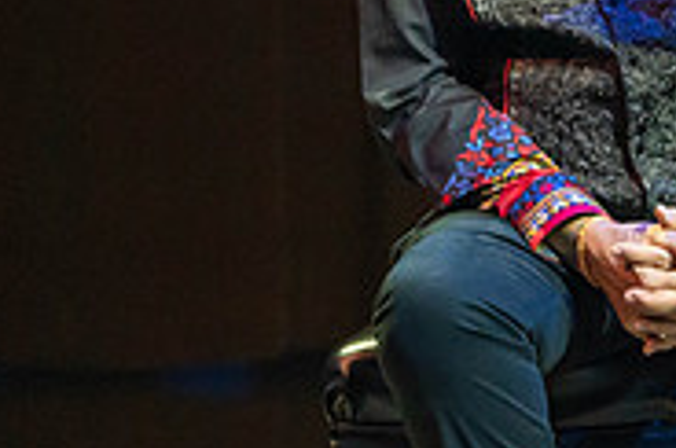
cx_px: 1064
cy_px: -151
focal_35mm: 1175
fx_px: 22025
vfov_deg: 1.2
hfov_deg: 1.8
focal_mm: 297
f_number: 5.6
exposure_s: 1/250
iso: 3200
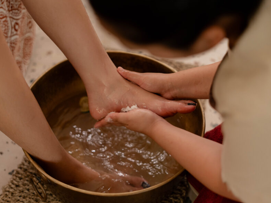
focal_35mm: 55
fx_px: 431
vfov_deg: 26.6
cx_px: 124
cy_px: 103
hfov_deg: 34.9
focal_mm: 50
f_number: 1.8
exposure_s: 1/125
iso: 640
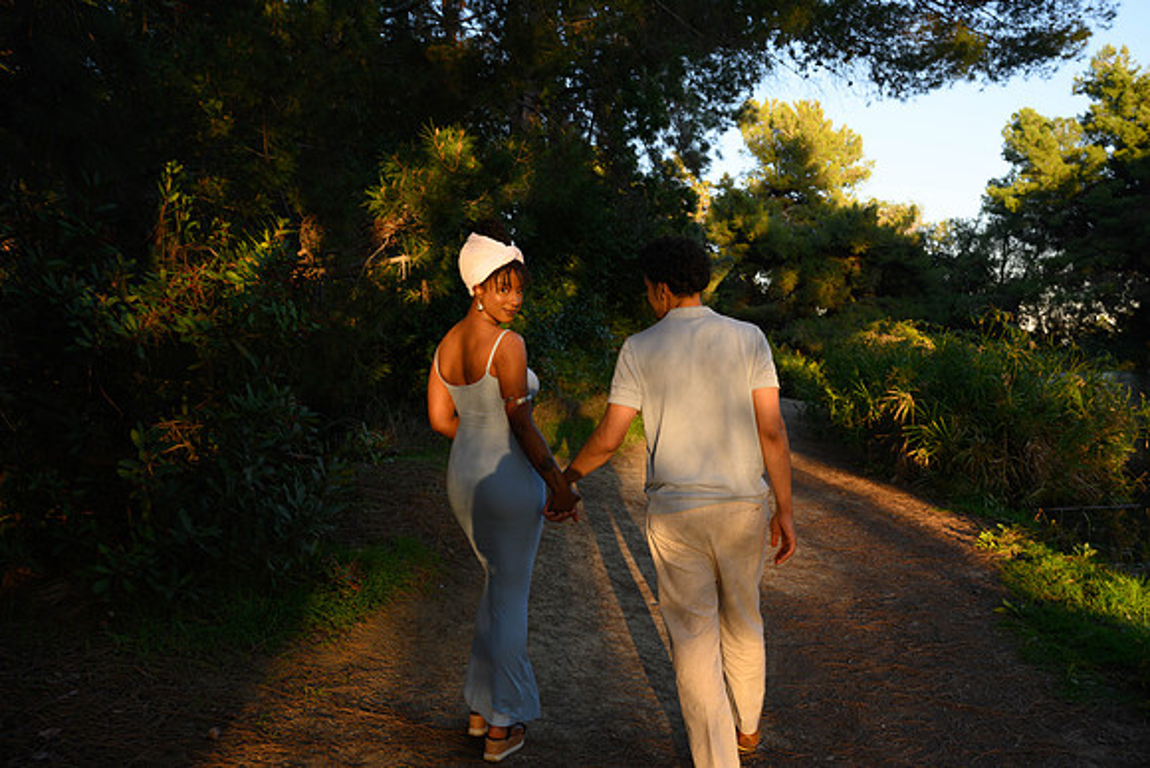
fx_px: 895
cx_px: 575
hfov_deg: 65.5
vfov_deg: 46.4
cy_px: 384
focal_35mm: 28
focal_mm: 28
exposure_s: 1/100
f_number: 5
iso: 125
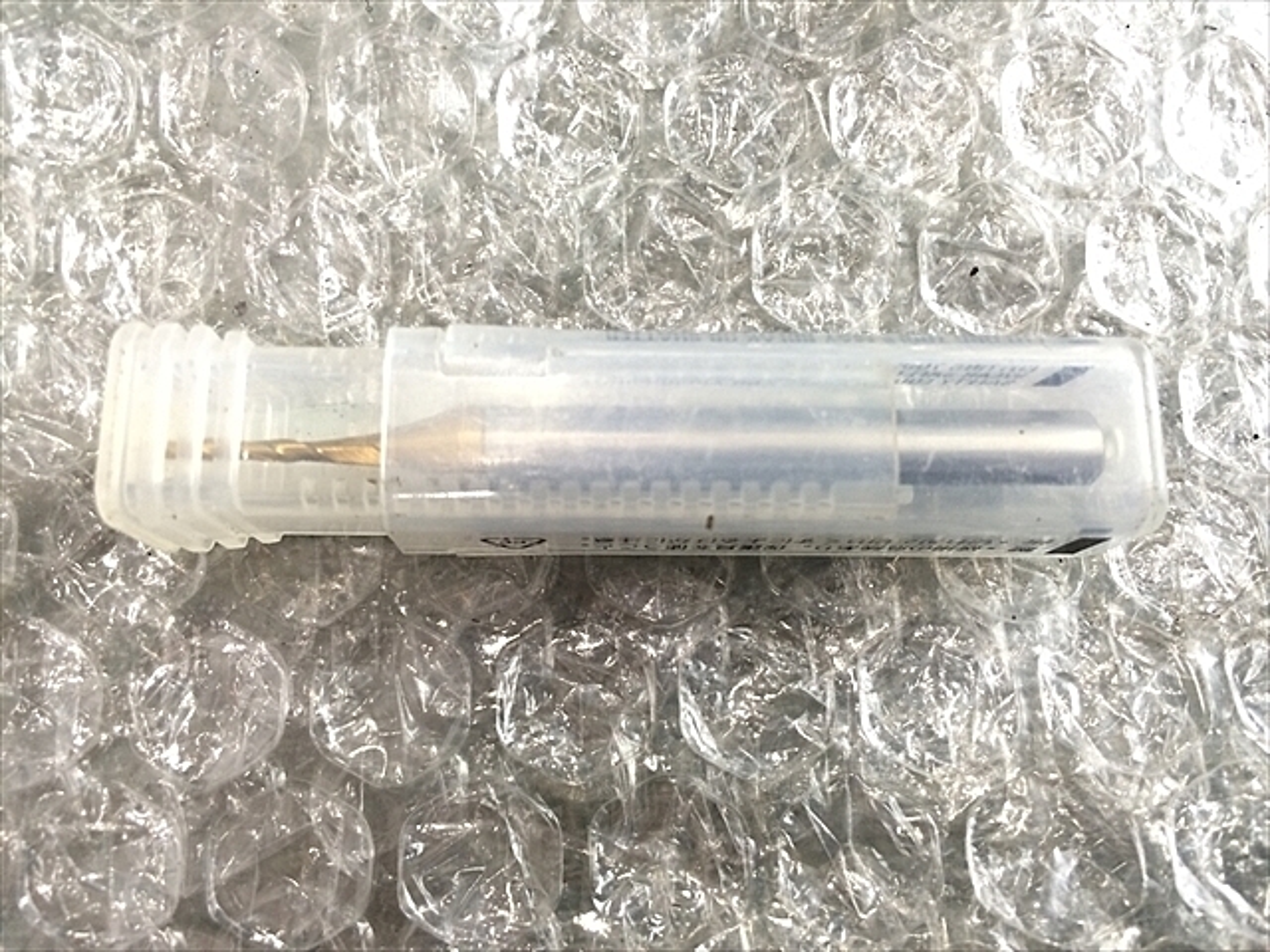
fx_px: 1064
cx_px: 635
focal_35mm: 29
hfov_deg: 61.7
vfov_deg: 48.2
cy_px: 476
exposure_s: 1/30
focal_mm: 4.15
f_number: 2.2
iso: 125
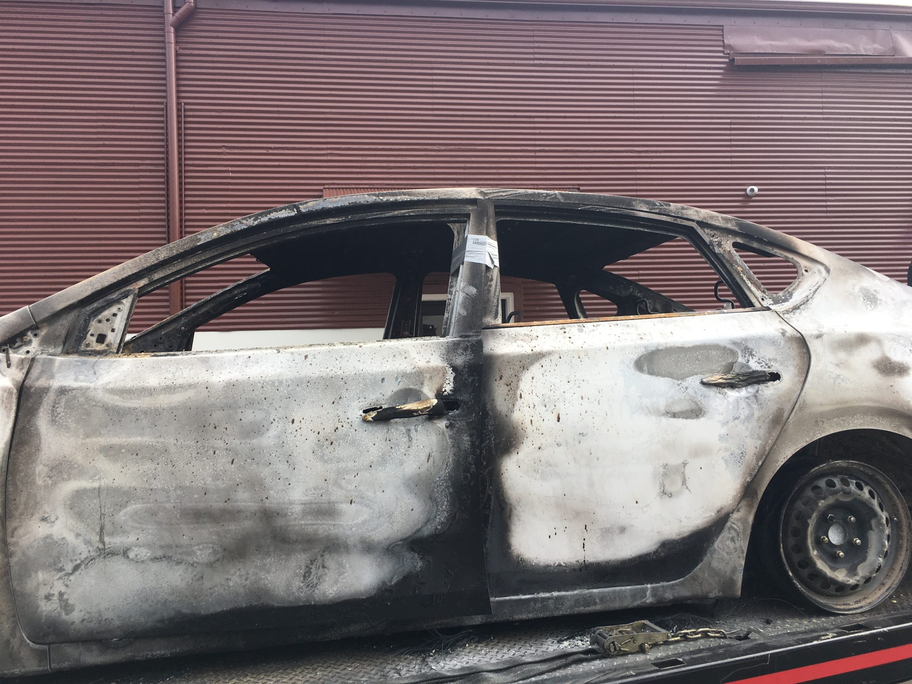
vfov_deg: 48.2
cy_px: 342
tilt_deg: +3.1
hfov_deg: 61.7
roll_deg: +0.6
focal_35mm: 29
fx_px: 764
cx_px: 456
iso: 25
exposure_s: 1/561
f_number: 2.2
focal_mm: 4.15
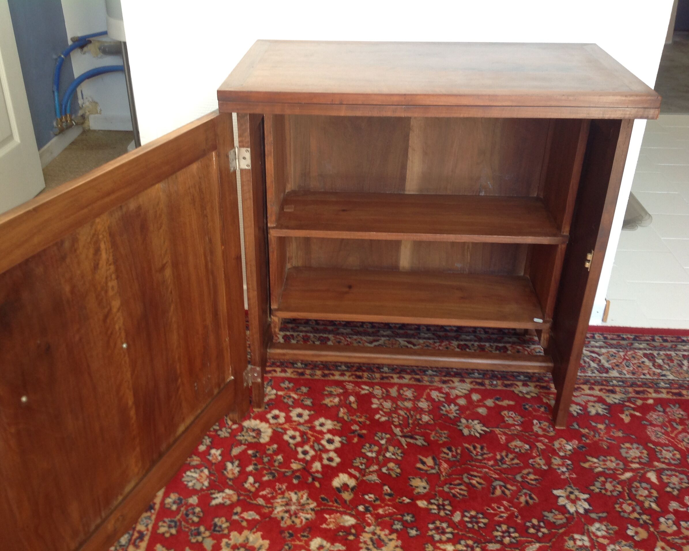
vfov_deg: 40.1
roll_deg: +0.2
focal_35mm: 37
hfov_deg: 49.1
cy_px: 277
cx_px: 323
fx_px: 754
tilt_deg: -30.0
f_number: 2.4
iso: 50
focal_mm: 4.28
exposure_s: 1/15
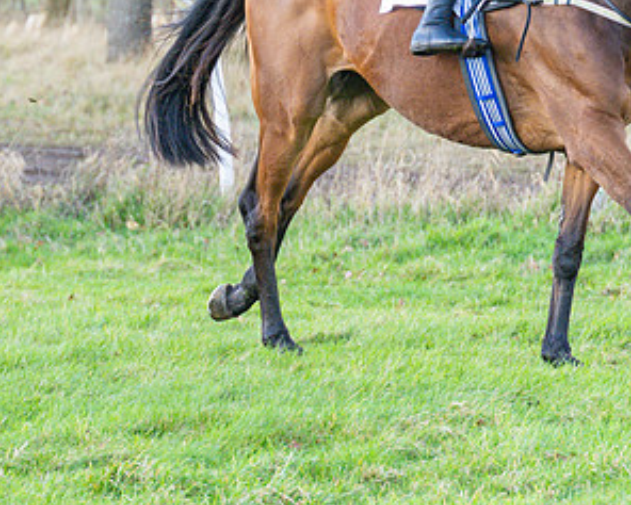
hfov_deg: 4.2
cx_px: 610
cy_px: 102
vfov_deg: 3.4
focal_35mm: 460
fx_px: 8593
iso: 800
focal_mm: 125
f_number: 4
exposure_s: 1/800
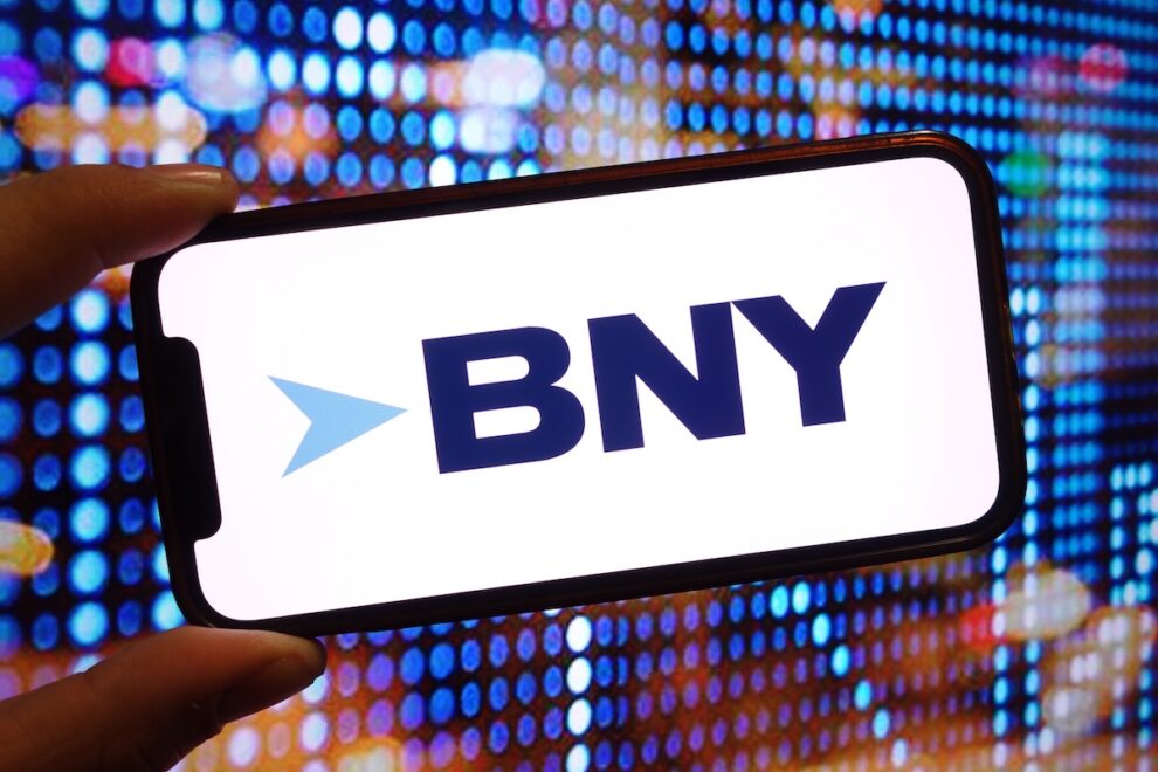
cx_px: 579
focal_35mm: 28
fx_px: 901
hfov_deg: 65.5
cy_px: 386
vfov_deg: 46.4
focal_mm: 10.4
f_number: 2.8
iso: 400
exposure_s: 1/125
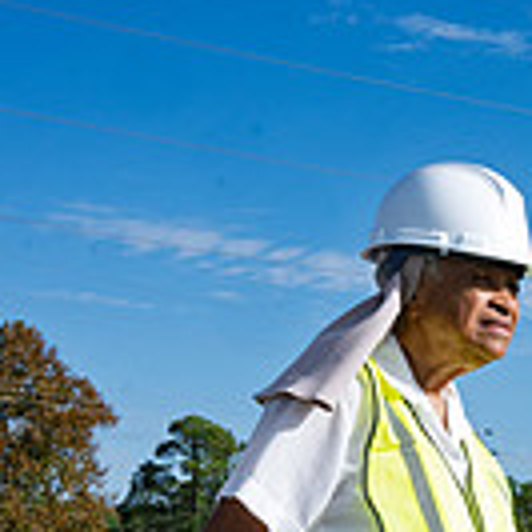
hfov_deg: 14.6
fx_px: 1860
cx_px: 904
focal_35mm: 107
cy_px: 596
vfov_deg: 15.8
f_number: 16
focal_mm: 28
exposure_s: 1/320
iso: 200
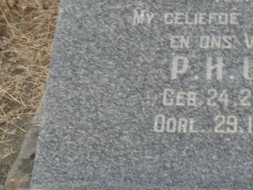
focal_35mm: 106
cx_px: 217
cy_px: 139
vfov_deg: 13.9
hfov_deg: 18.3
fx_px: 775
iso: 100
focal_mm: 7.8
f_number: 4.5
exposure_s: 1/60
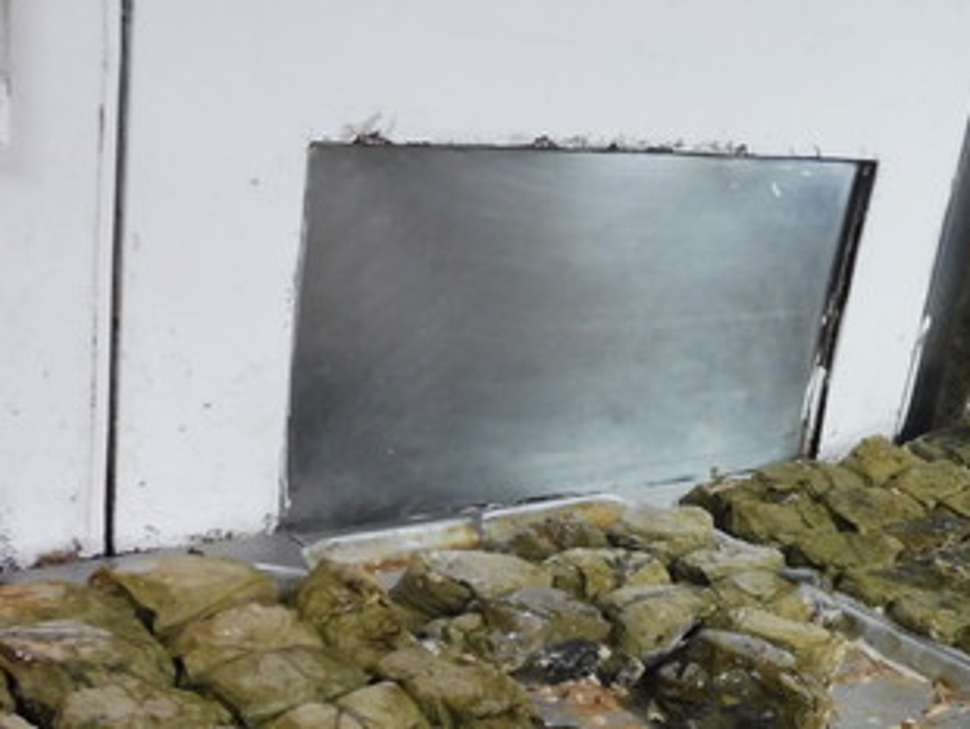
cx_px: 738
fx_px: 1627
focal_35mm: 58
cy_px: 682
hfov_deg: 32.5
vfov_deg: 24.4
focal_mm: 5.4
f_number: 3.6
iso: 400
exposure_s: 1/10
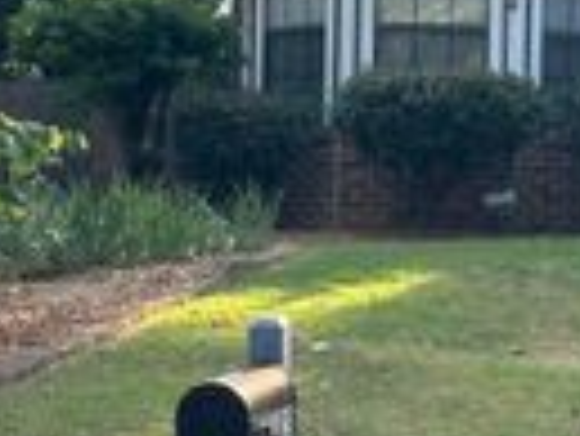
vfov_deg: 8.0
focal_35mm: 186
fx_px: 3119
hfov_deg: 10.1
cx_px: 976
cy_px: 128
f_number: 1.78
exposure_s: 1/354
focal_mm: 6.86
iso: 64
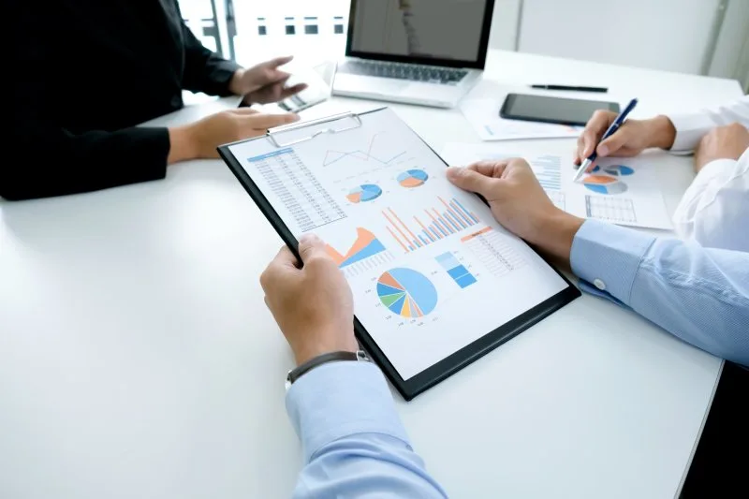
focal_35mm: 27
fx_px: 562
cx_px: 374
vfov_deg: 47.9
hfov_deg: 67.4
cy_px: 250
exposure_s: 1/125
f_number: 4
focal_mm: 18
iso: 500
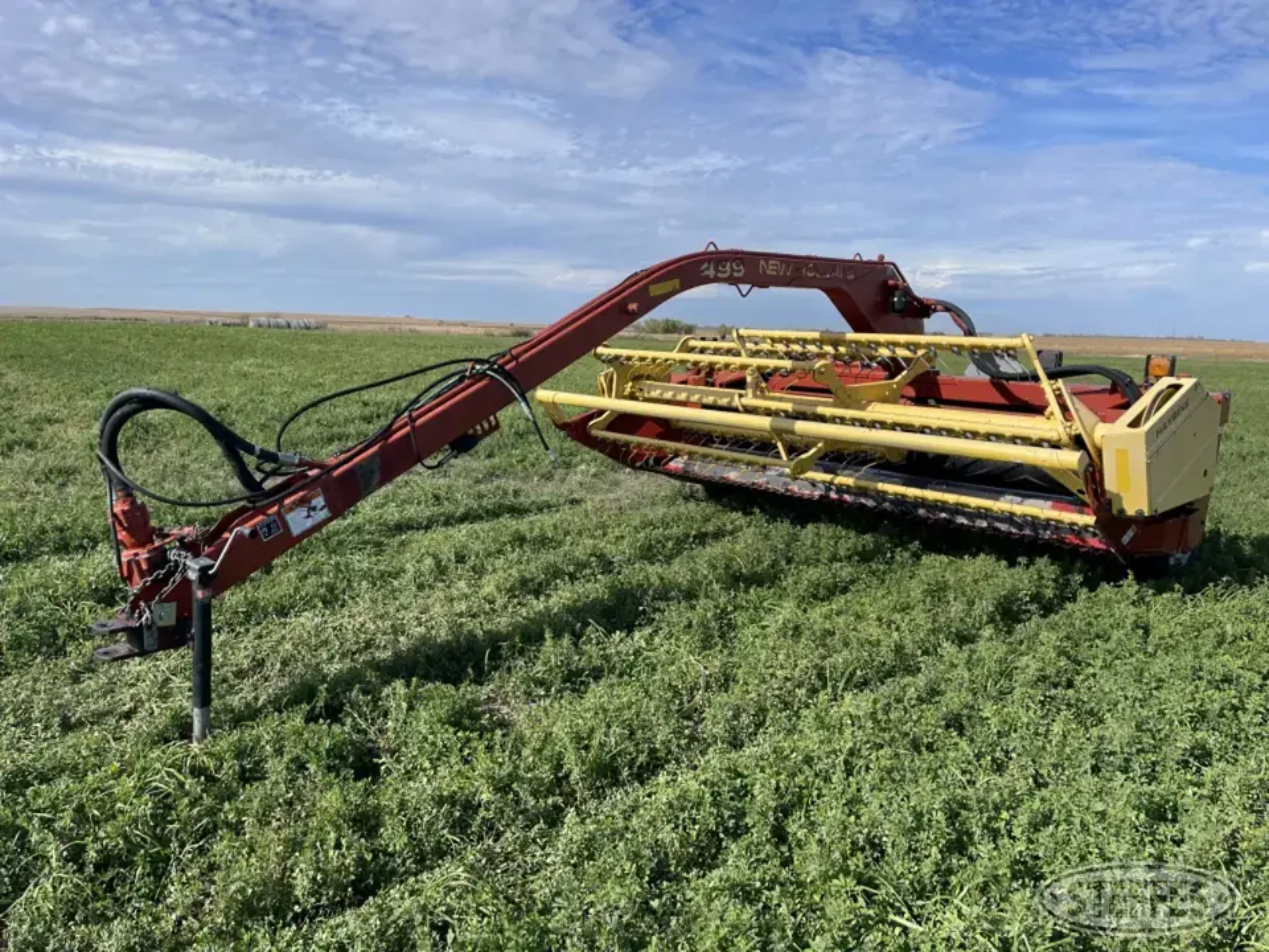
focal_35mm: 26
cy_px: 476
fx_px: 953
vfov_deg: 53.1
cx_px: 634
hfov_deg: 67.3
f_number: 1.6
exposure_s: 1/3257
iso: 32
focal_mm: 5.1
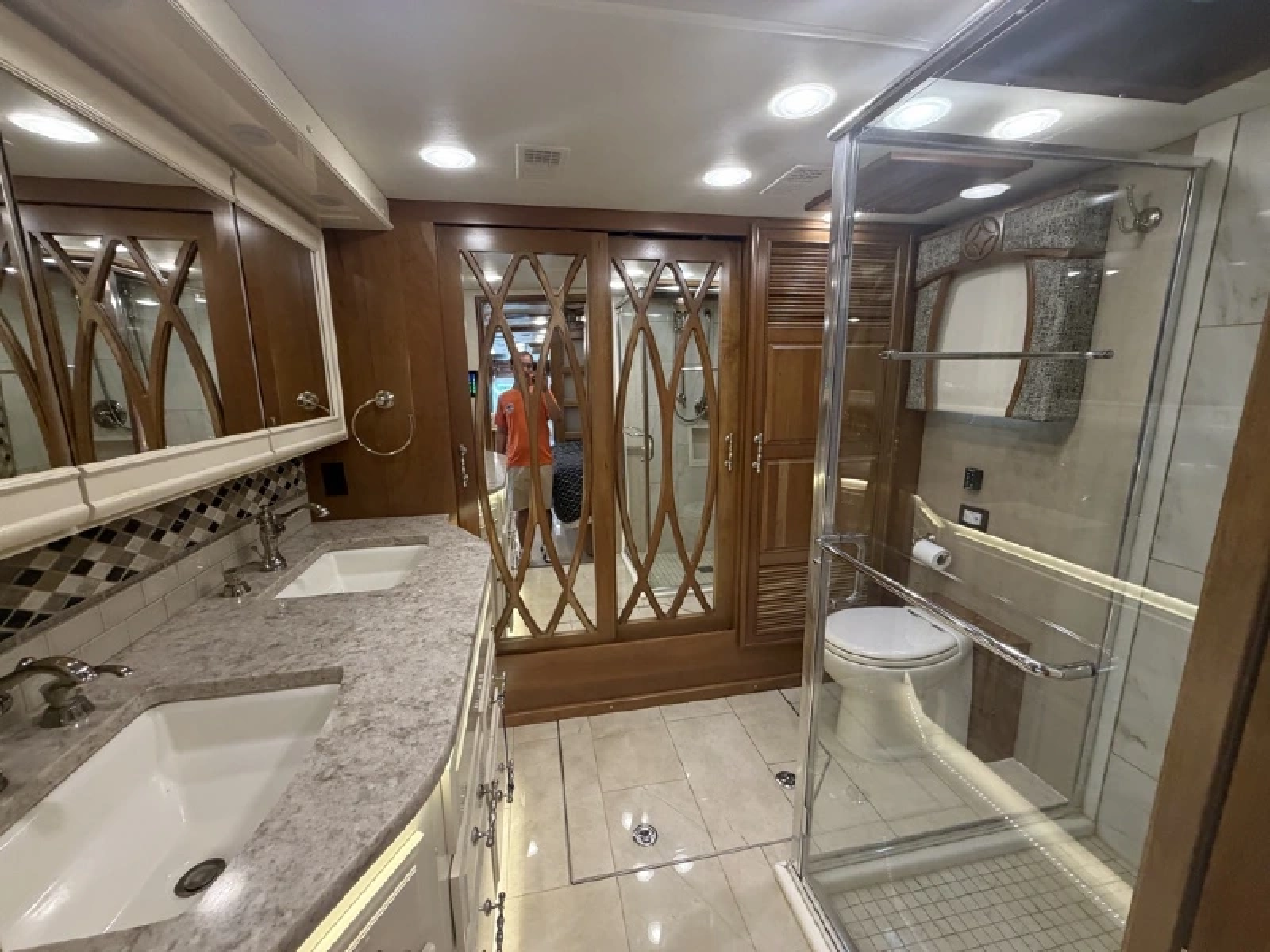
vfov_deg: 85.7
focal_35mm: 14
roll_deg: +0.5
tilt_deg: -10.7
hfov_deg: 102.1
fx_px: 514
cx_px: 635
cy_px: 476
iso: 400
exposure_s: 1/60
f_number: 2.2
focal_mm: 2.22
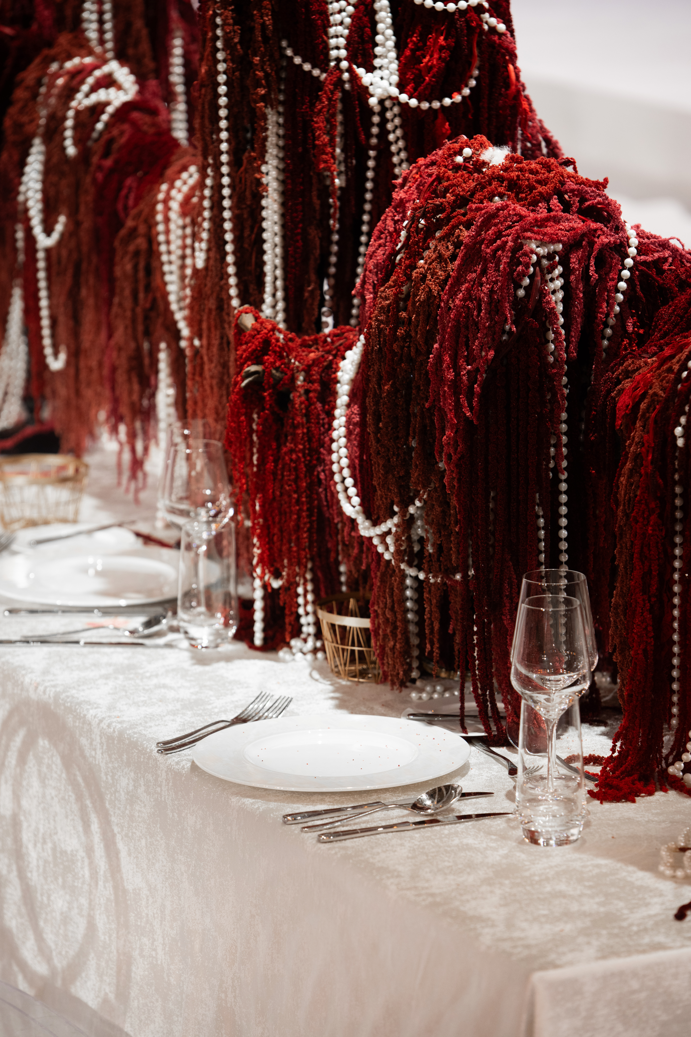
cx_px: 346
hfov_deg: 8.9
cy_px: 518
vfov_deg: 13.2
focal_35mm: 155
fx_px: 4462
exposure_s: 1/500
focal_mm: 155
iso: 400
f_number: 4
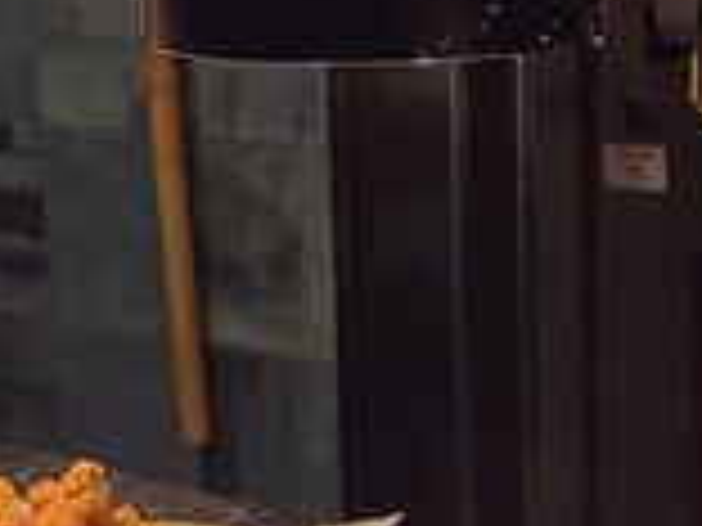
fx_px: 3387
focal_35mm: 167
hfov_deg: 11.8
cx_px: 428
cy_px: 1039
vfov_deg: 8.4
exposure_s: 1/80
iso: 40
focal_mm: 5.4
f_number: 1.8
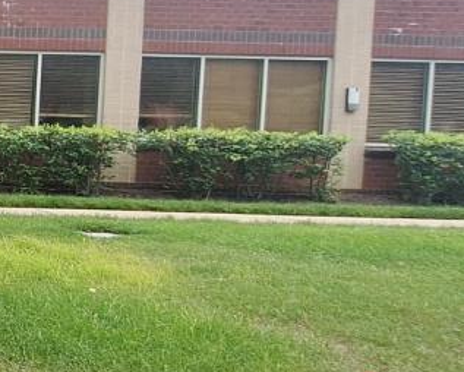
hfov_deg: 20.2
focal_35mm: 60
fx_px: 824
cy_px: 146
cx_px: -411
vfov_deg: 25.4
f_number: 2.2
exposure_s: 1/2037
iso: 40
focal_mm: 1.74
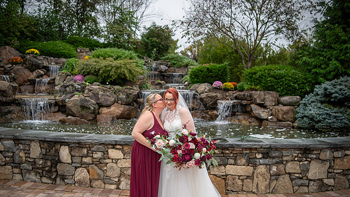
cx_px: 172
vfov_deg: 30.4
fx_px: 362
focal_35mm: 39
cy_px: 120
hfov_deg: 51.6
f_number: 2.8
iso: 1000
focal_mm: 34
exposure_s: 1/1600
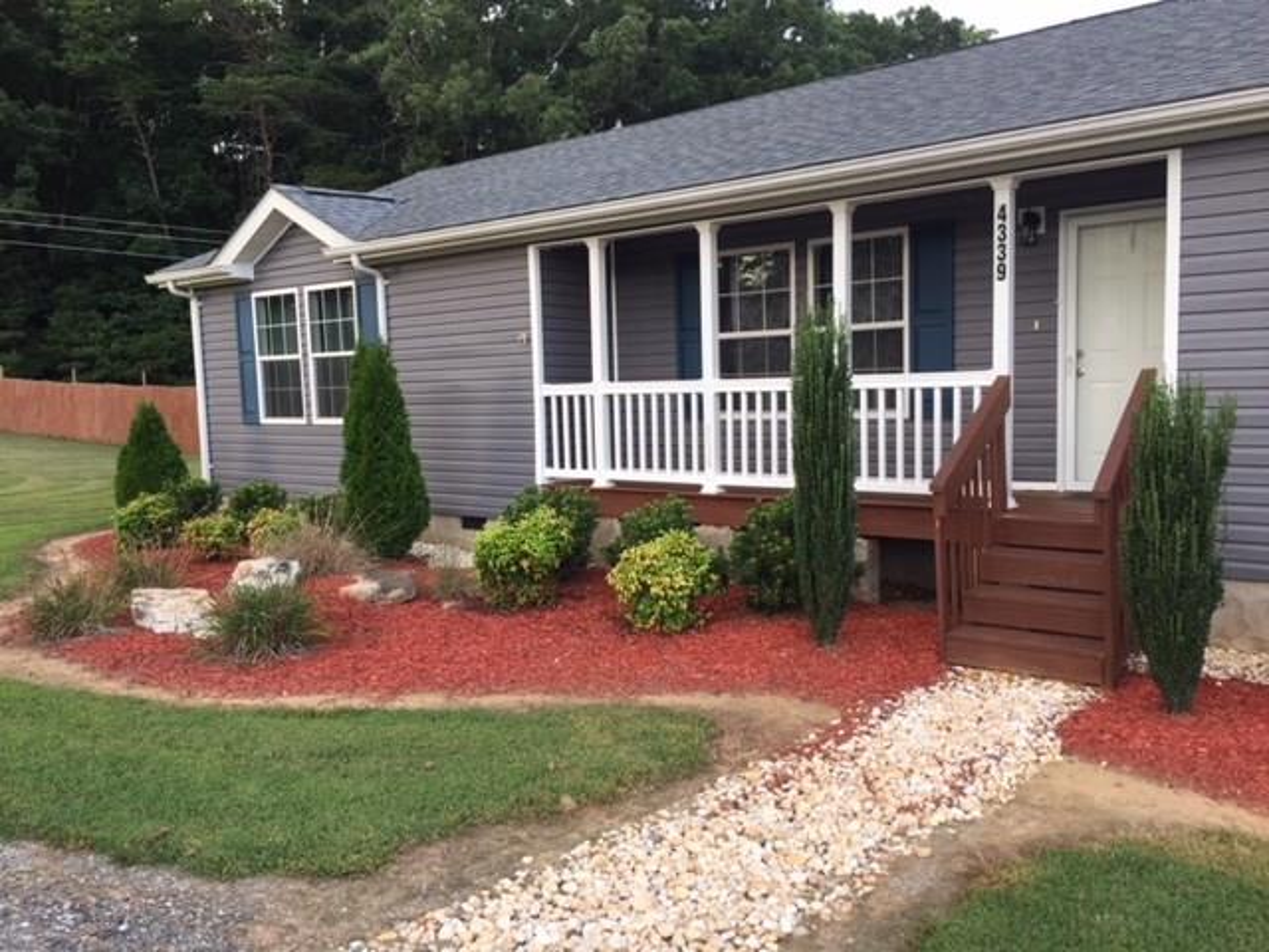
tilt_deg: -4.7
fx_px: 1063
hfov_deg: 61.7
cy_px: 476
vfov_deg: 48.2
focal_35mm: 29
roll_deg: +1.3
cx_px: 634
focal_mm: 4.15
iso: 32
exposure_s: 1/141
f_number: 2.2
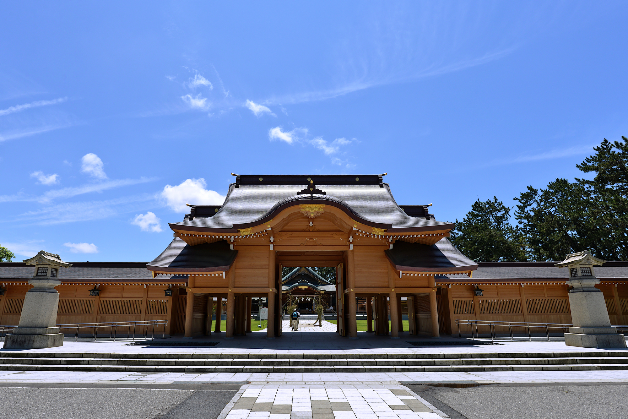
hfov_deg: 84.0
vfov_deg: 61.9
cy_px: 210
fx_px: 349
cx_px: 314
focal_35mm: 20
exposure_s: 1/320
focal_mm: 20
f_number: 9
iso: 100
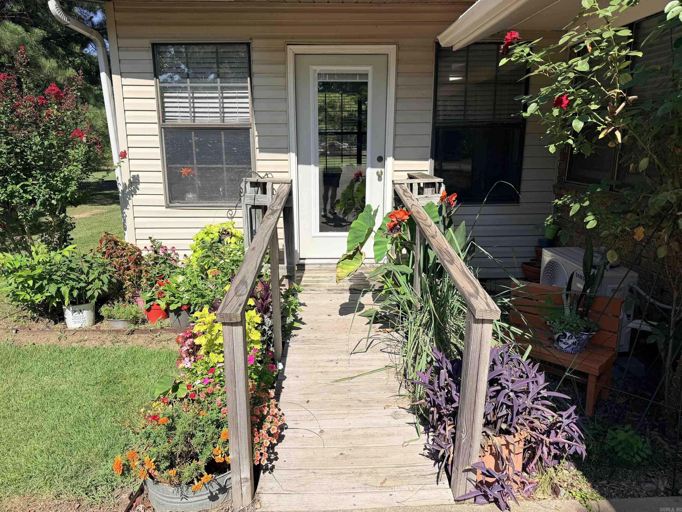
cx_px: 341
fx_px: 473
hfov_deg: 71.6
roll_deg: +0.0
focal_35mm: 24
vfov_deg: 56.8
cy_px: 256
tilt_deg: -13.6
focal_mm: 6.76
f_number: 1.78
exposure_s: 1/4975
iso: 80
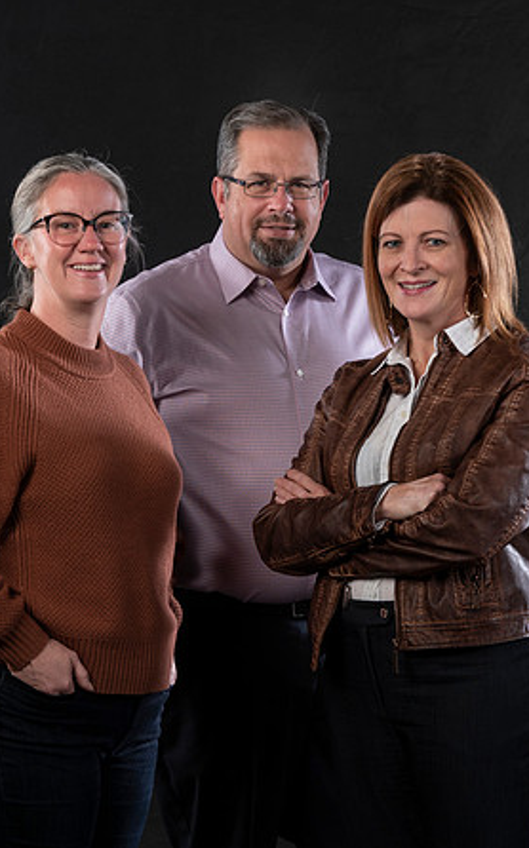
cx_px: 243
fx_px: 2681
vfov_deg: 17.9
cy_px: 661
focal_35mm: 116
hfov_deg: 11.3
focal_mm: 45
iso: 80
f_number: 6.3
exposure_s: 1/125
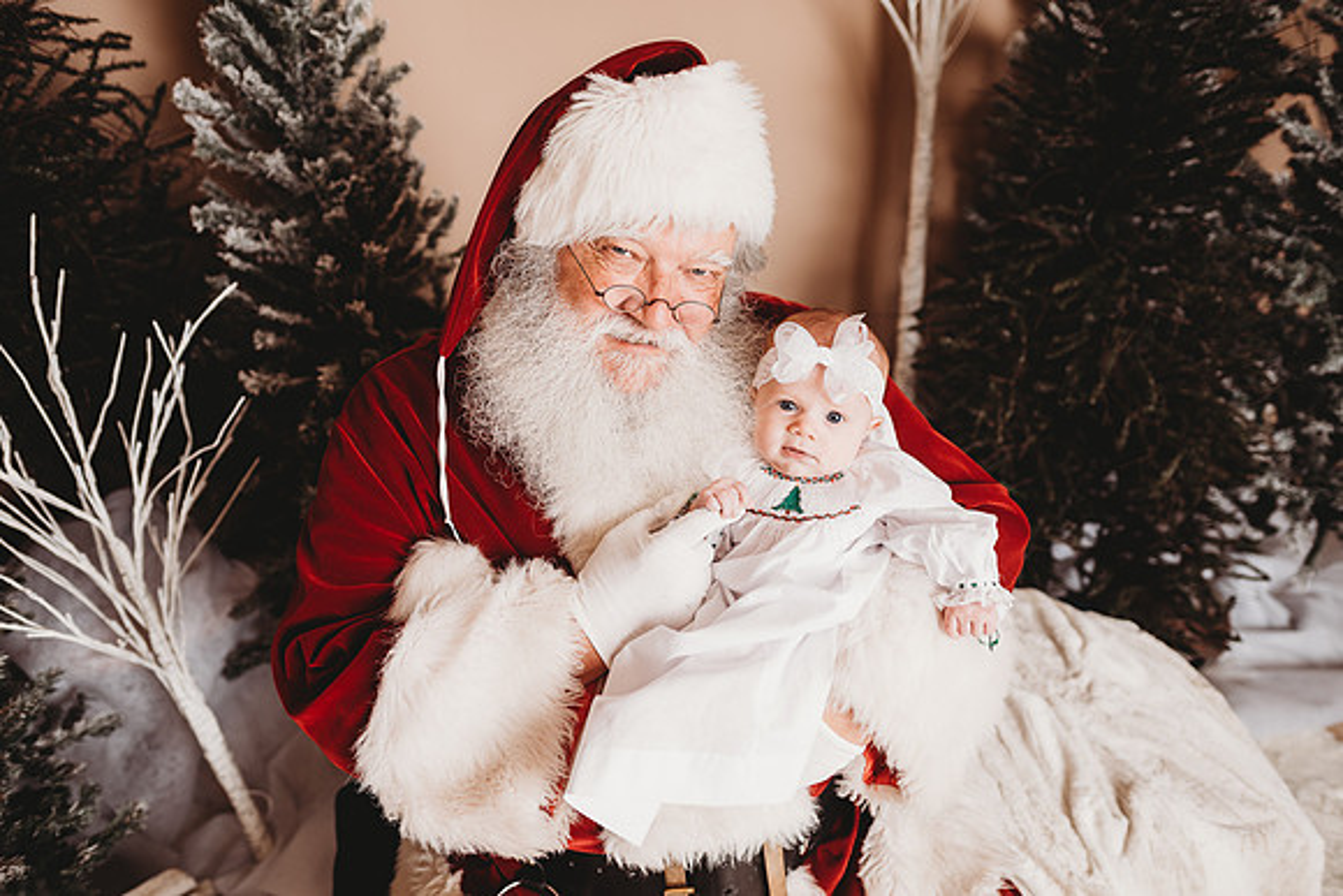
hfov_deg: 73.7
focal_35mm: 24
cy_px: 448
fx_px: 896
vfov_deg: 53.2
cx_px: 672
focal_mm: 24
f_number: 2.5
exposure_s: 1/160
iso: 100
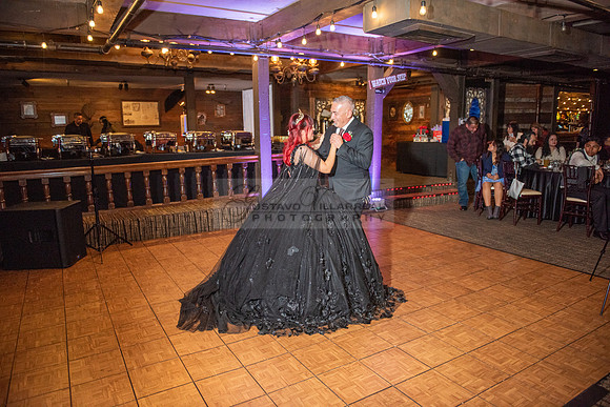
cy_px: 204
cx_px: 305
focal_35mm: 24
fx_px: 407
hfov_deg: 73.7
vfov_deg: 53.2
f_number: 2.8
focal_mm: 24
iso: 1250
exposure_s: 1/160
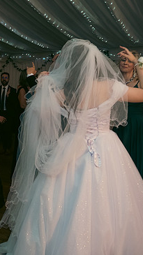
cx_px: -13
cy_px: 125
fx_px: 304
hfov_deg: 24.8
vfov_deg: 45.5
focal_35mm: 45
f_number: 3.5
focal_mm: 27
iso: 800
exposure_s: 1/160
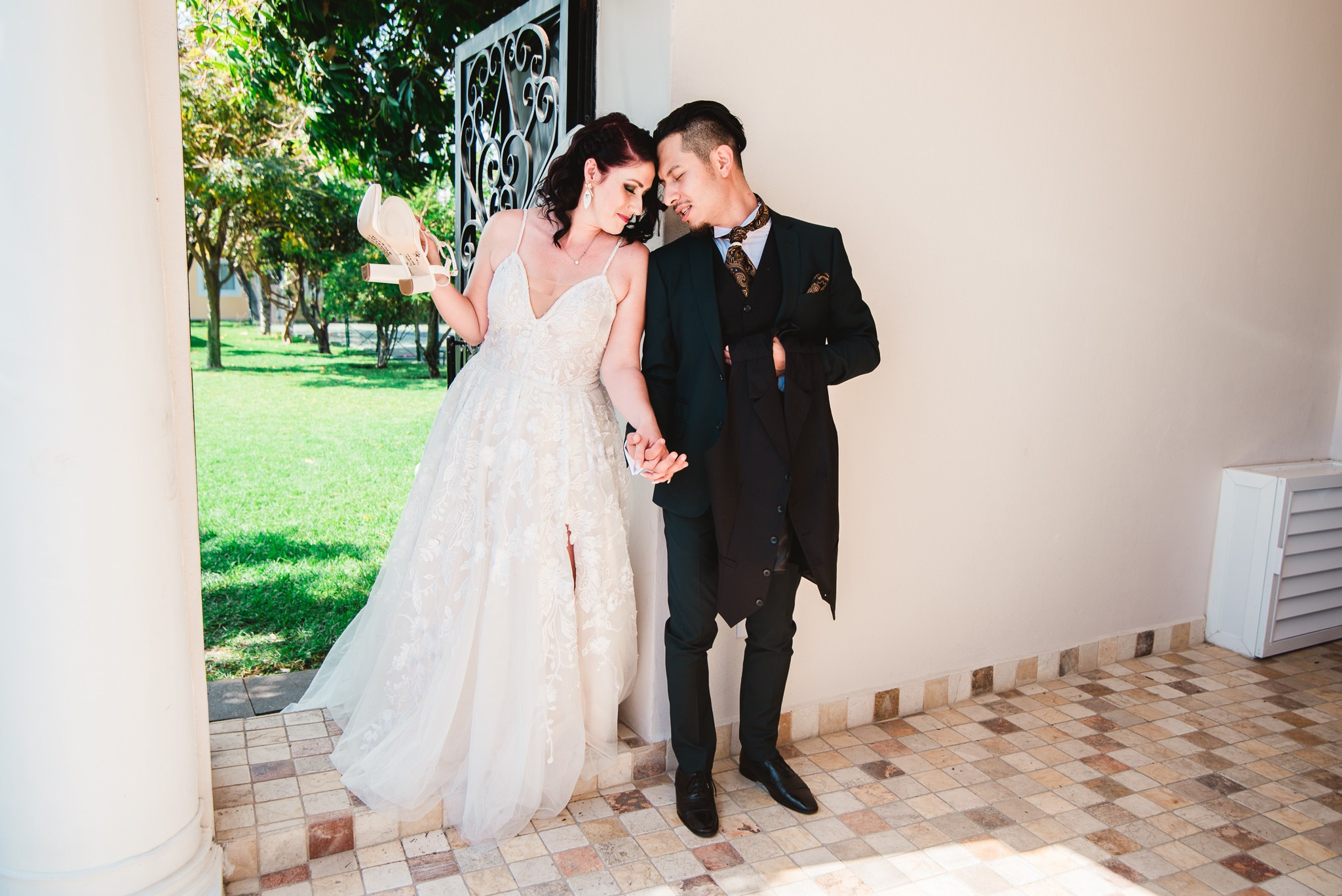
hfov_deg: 65.5
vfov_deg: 46.4
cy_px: 448
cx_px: 671
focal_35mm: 28
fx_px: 1044
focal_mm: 28
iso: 100
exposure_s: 1/250
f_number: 4.5
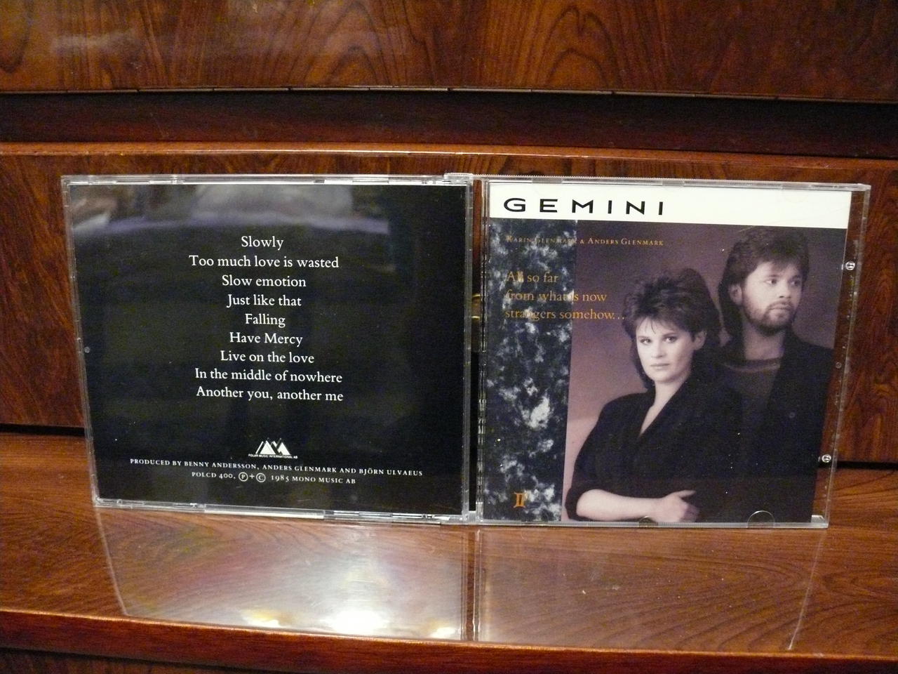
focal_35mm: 35
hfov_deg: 52.6
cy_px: 337
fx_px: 908
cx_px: 449
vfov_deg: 40.7
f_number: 2.8
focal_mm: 7.4
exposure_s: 1/15
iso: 800
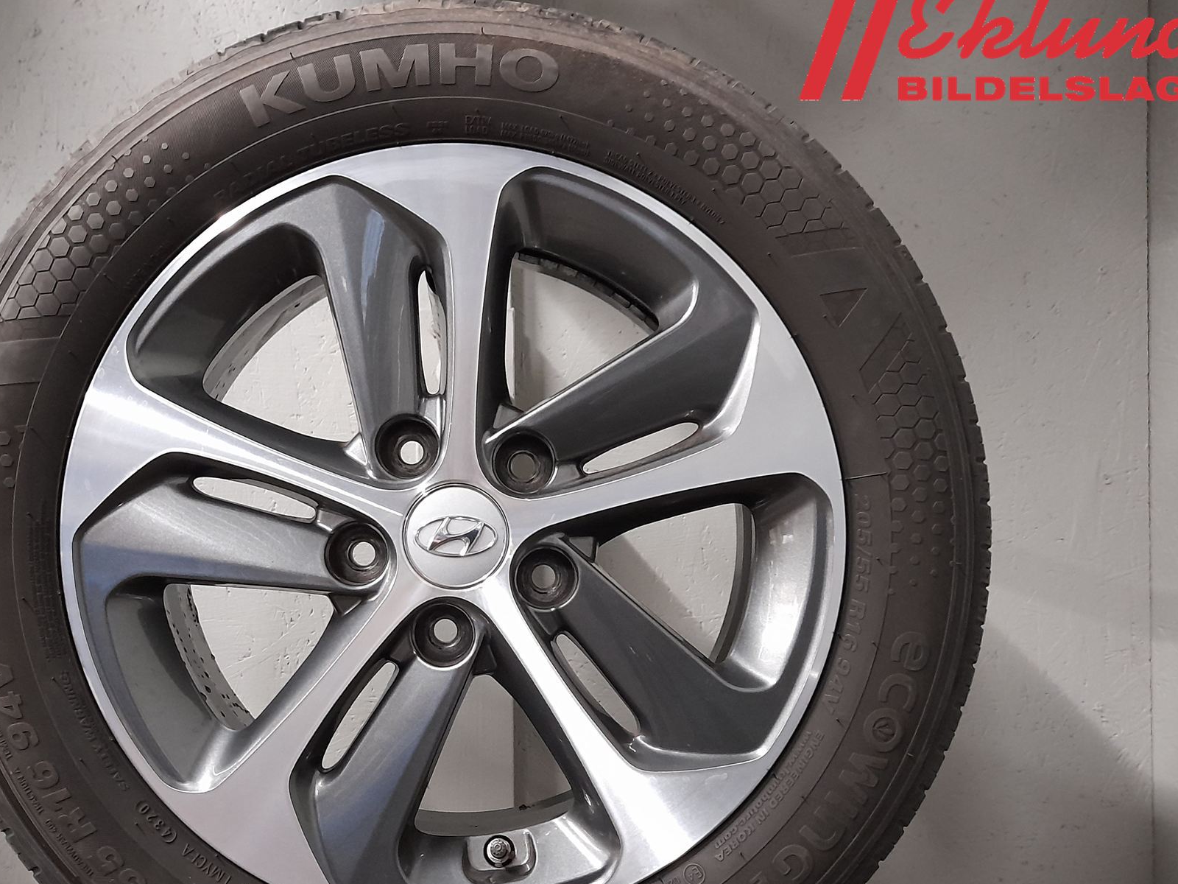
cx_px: 497
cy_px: 541
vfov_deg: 43.9
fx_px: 1089
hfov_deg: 56.6
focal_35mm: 32
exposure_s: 1/20
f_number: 2
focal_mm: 4.6
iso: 640
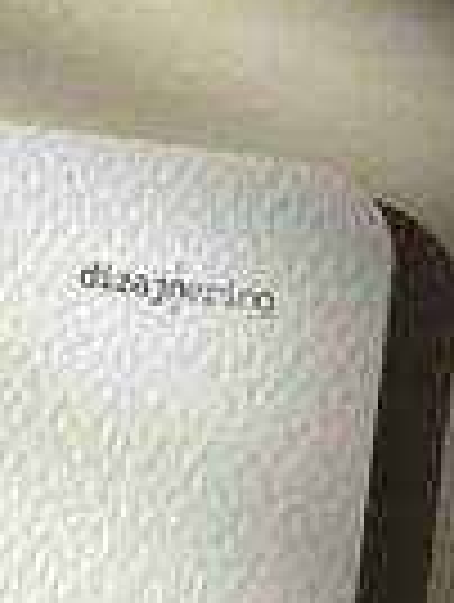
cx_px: -387
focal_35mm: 286
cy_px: 374
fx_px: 4985
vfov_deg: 6.9
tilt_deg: -79.9
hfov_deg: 5.1
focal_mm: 6.76
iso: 64
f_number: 1.78
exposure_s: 1/1754
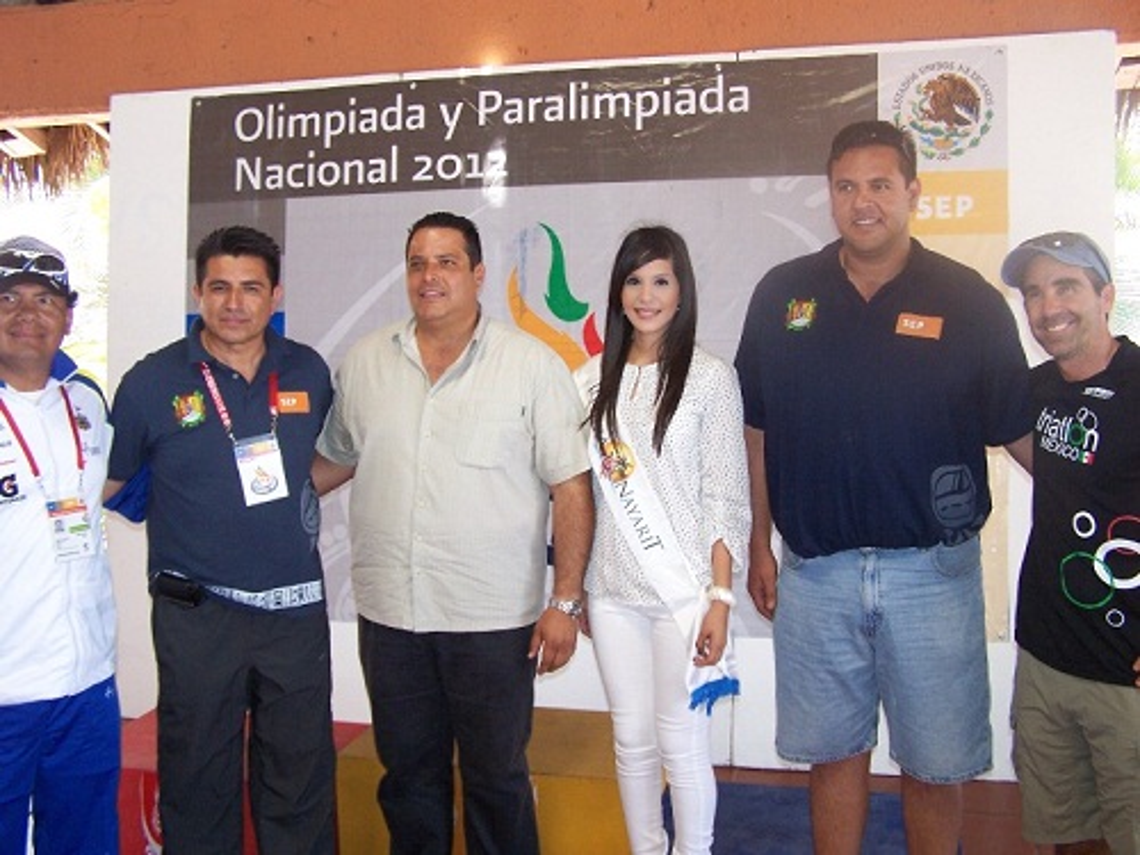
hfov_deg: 49.0
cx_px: 570
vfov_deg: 37.7
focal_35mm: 38
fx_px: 1251
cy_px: 428
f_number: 2.8
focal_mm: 6.3
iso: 140
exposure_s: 1/60
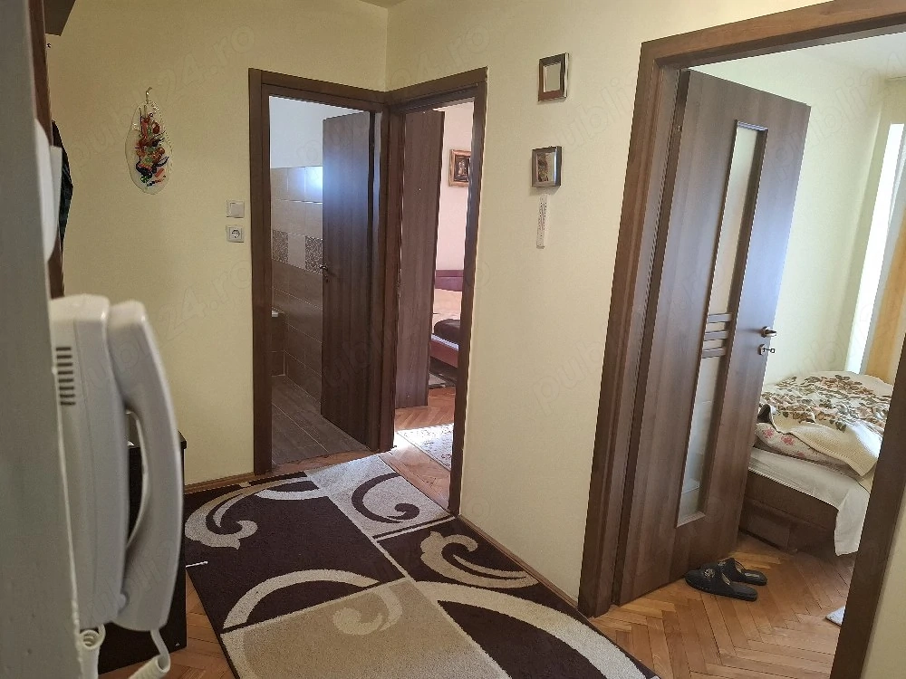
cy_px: 340
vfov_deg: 58.9
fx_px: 602
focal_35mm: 23
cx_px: 453
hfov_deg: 73.9
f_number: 1.8
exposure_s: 1/50
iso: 250
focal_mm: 5.54
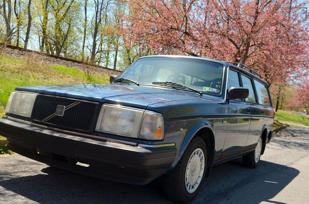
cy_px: 102
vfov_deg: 34.1
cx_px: 154
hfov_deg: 49.6
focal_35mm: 39
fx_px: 334
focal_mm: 26
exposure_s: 1/250
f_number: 8
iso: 160
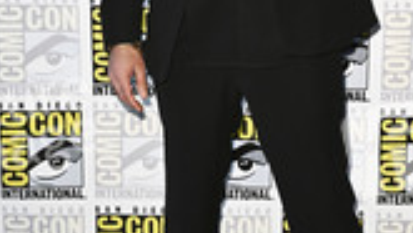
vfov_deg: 11.6
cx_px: 243
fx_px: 1139
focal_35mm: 104
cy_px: 13
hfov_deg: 20.5
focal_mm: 41
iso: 1250
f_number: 5
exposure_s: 1/250
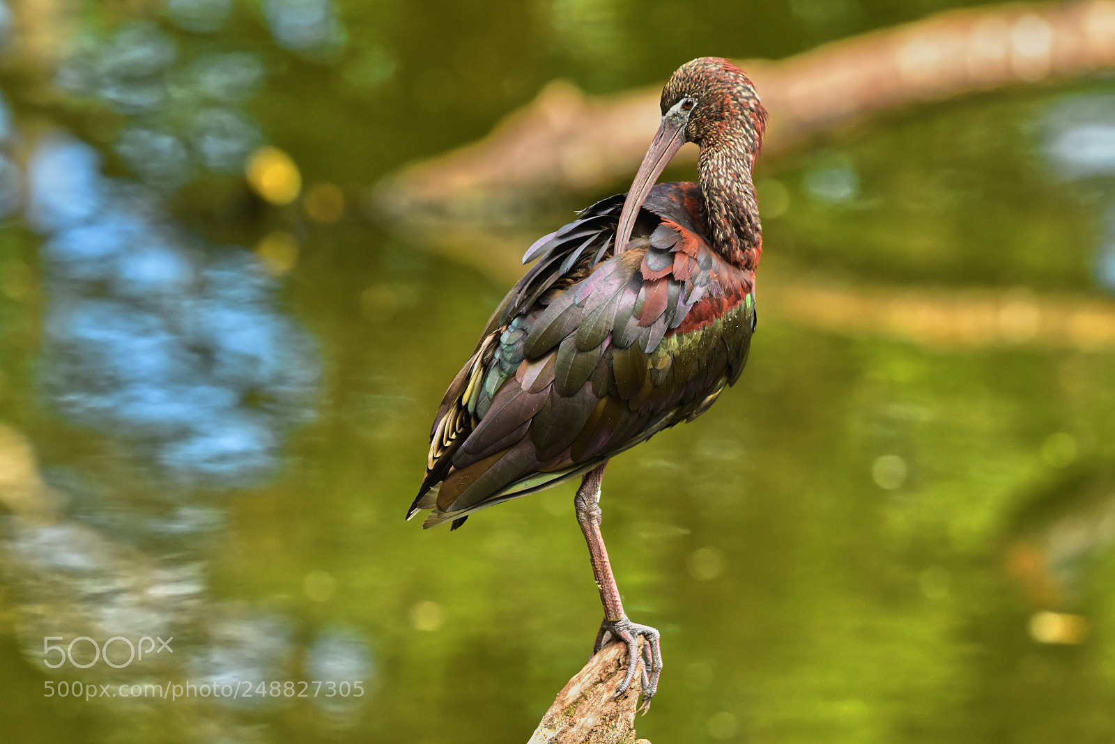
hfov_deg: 7.9
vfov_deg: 5.3
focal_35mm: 260
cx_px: 558
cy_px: 372
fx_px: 8055
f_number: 5.6
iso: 1400
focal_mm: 260
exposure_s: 1/500
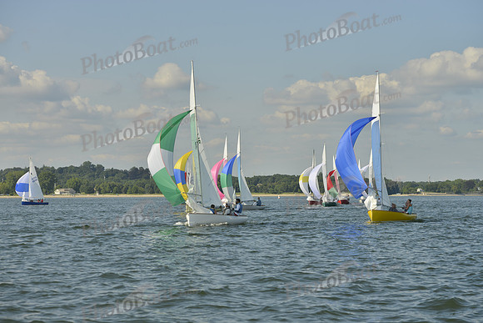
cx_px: 242
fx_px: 1154
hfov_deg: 23.6
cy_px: 162
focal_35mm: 86
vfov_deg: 15.9
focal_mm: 86
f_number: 6.3
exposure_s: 1/1600
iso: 200
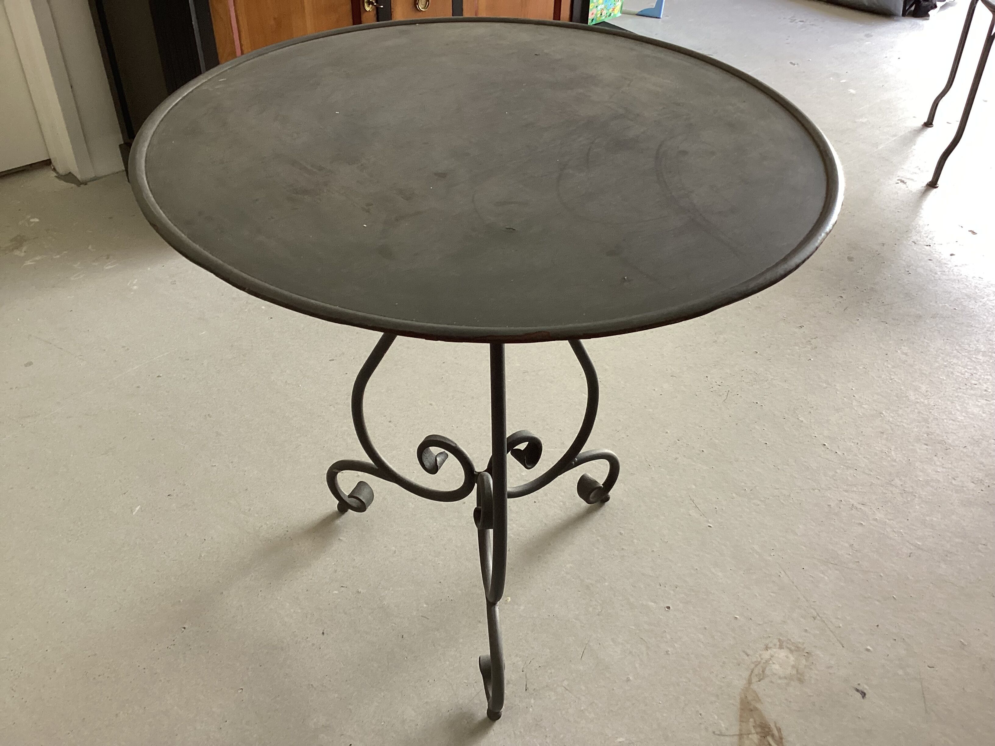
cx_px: 498
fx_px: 891
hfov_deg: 58.4
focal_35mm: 31
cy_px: 373
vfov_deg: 45.4
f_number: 2.4
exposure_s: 1/60
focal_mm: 3.3
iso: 100
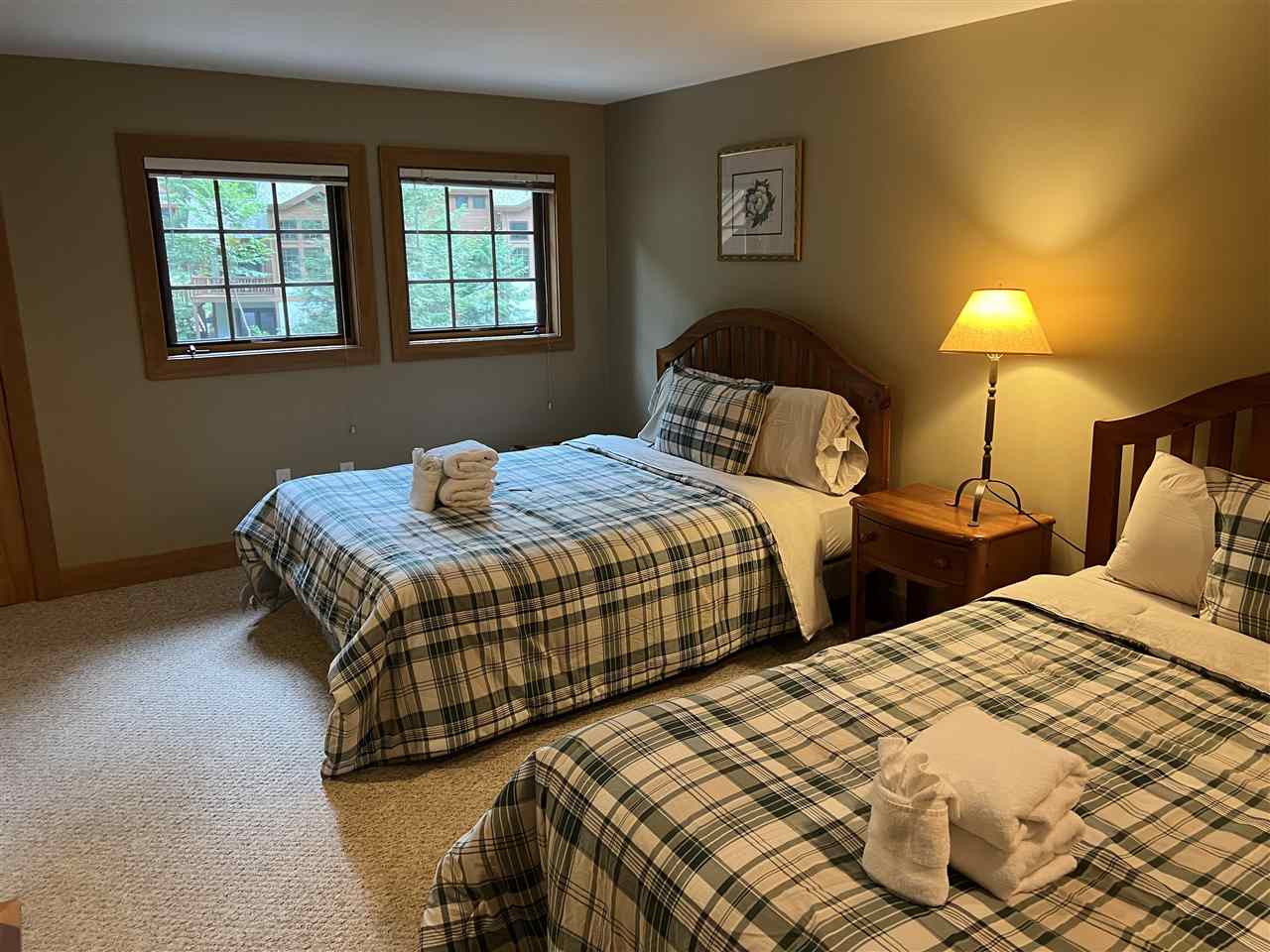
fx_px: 954
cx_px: 635
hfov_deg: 67.3
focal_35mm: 26
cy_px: 476
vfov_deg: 53.1
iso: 250
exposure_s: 1/60
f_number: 1.5
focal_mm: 5.7
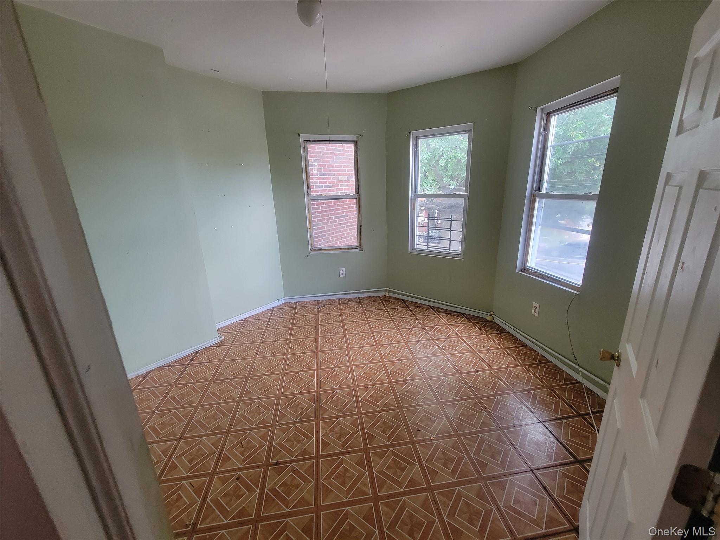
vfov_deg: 89.9
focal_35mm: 13
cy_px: 270
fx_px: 270
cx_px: 360
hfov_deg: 106.2
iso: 250
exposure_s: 1/60
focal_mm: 2.2
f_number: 2.2
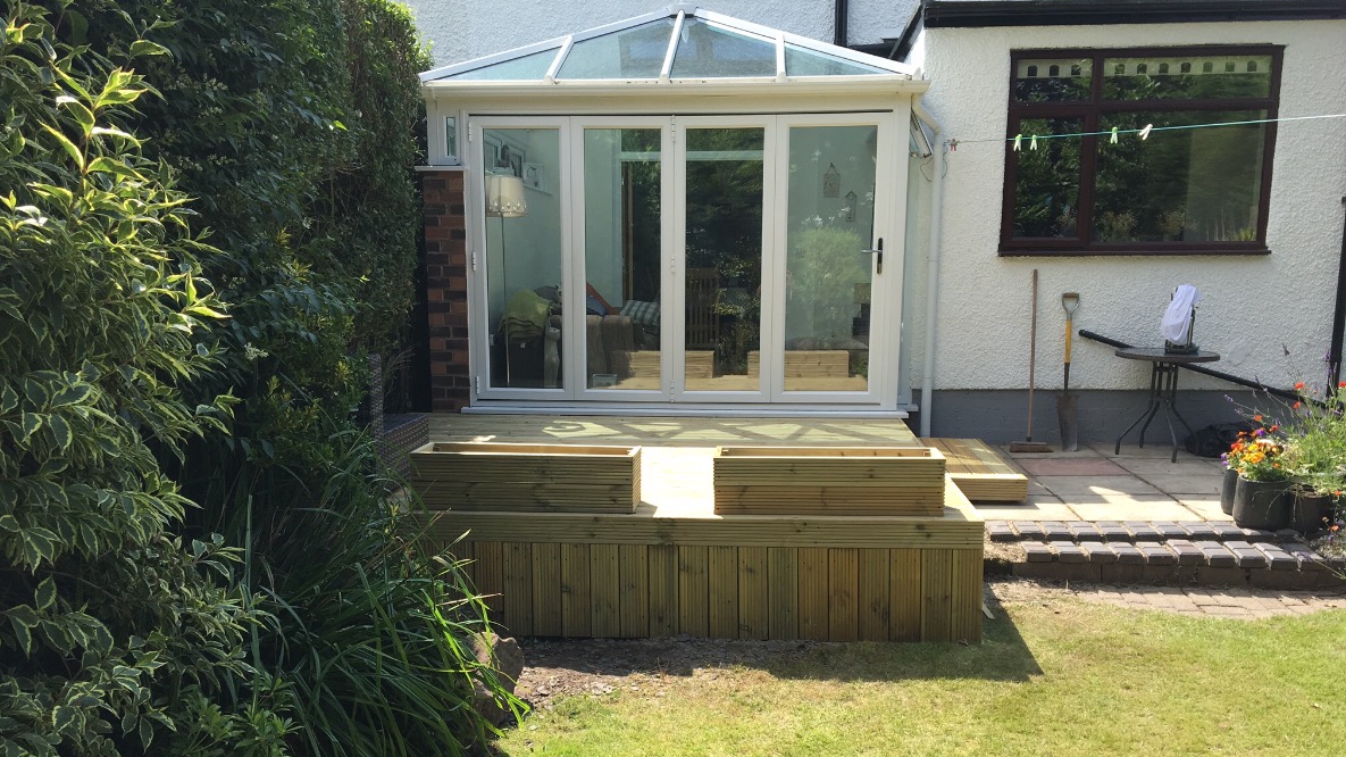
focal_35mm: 32
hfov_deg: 61.0
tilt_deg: -9.4
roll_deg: -0.4
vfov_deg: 36.5
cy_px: 472
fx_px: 1142
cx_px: 680
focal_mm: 4.15
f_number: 2.2
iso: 25
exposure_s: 1/668
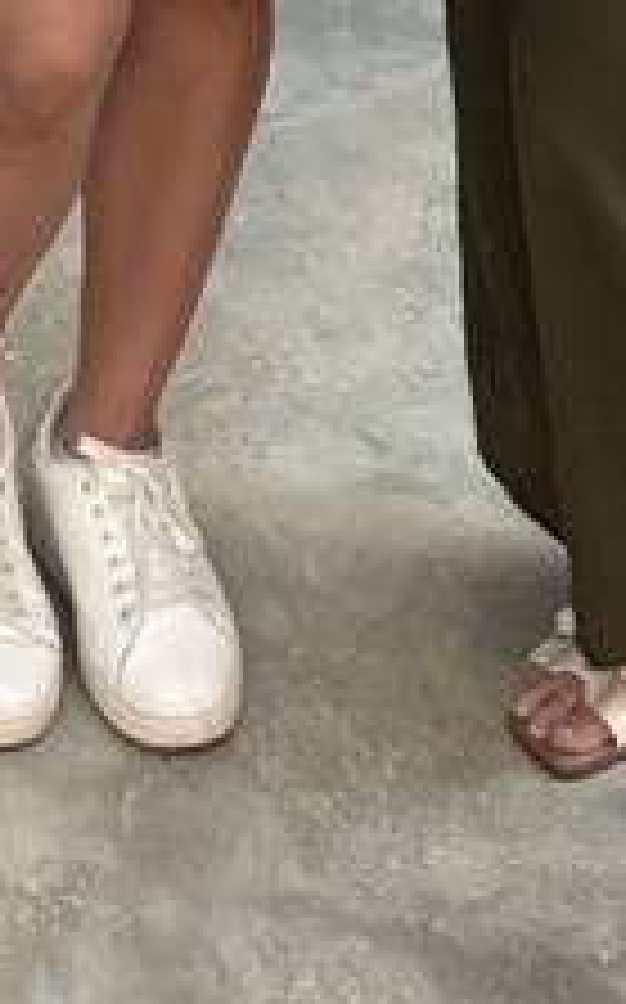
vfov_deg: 15.5
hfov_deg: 11.1
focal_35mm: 117
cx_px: 68
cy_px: -756
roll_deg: -1.3
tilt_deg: -14.2
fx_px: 3200
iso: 800
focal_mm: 6.76
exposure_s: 1/40
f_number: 1.78
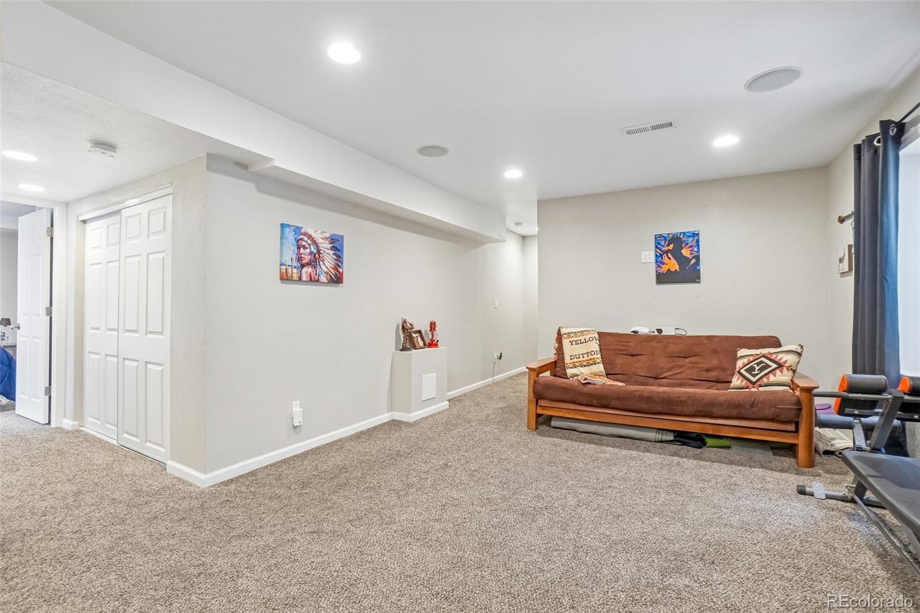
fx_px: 383
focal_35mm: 15
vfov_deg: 77.3
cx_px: 460
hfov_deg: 100.4
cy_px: 306
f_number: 8
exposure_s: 1/5
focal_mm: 10
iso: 400
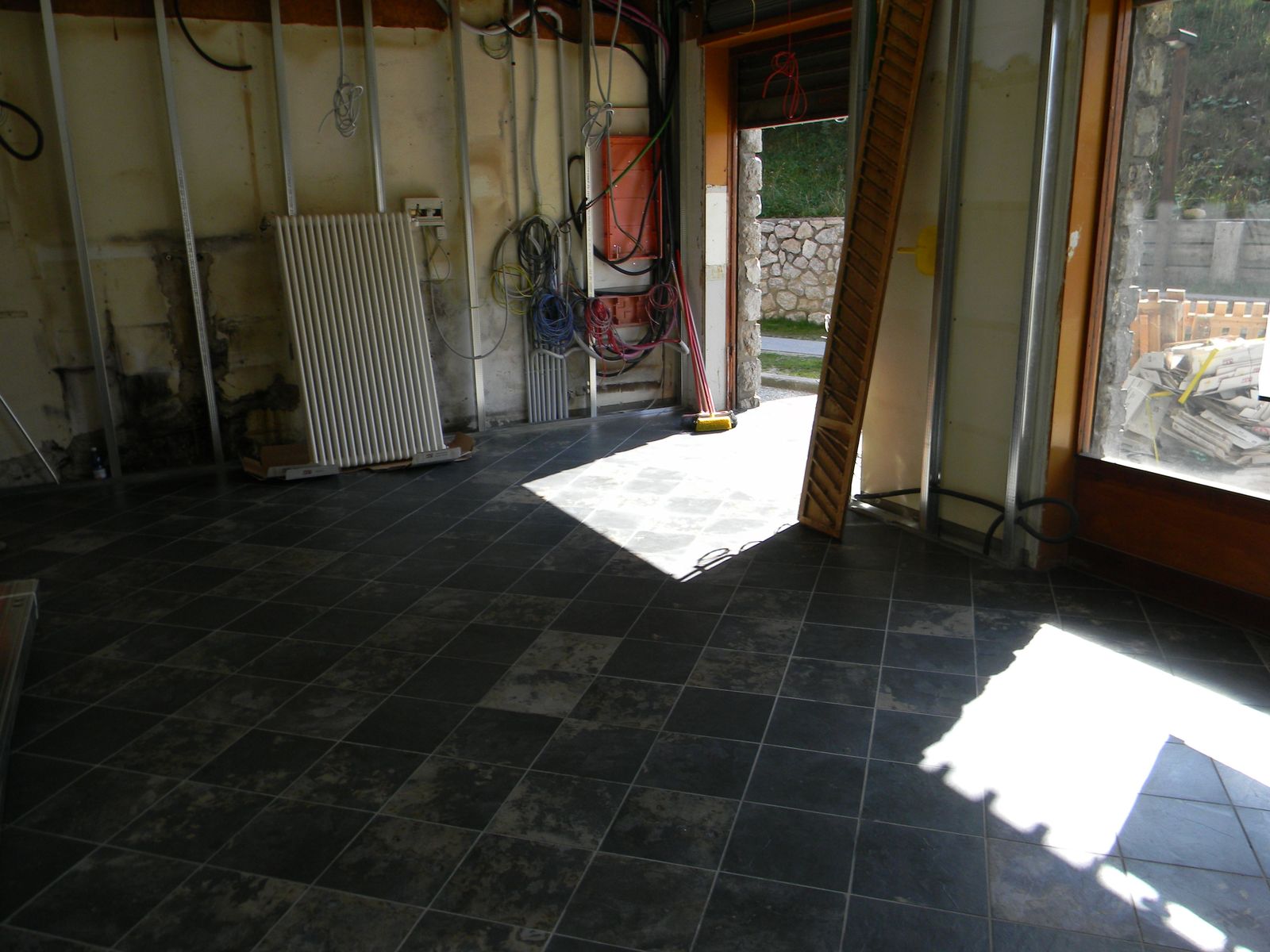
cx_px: 635
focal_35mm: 28
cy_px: 476
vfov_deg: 49.7
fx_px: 1027
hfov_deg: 63.4
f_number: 3.5
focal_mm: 5
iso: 80
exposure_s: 1/132
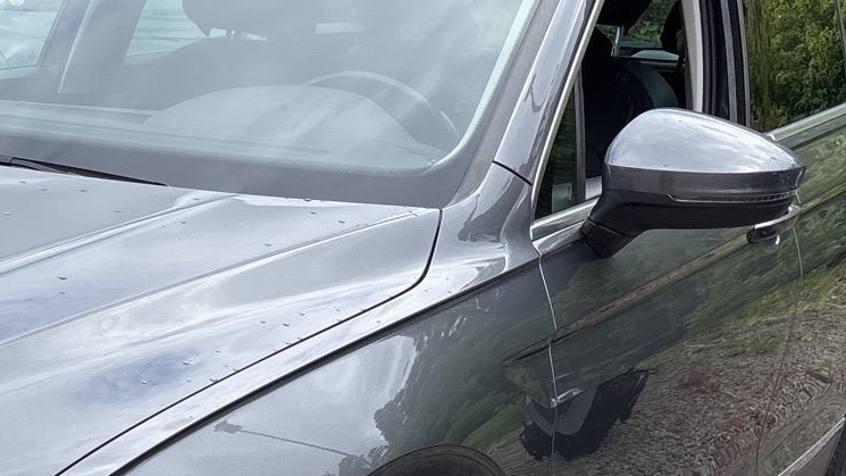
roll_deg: -1.4
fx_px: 1638
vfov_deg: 16.2
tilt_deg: -19.2
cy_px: 493
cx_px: 3
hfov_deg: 27.3
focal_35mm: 73
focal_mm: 5.96
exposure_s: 1/1115
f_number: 1.6
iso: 50
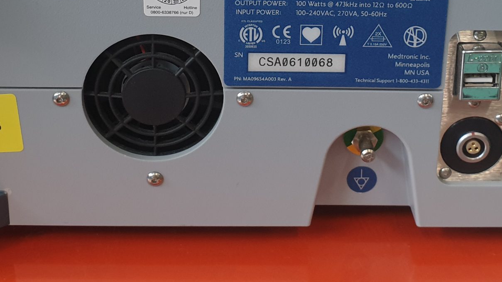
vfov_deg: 19.2
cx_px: 272
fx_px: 799
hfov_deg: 34.9
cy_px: -32
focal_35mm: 60
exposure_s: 1/50
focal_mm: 4.3
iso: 160
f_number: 2.4
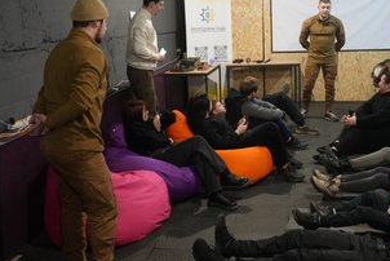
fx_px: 445
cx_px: 247
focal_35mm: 41
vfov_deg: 32.6
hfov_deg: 46.9
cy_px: 108
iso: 10000
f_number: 4
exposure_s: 1/160
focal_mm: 31
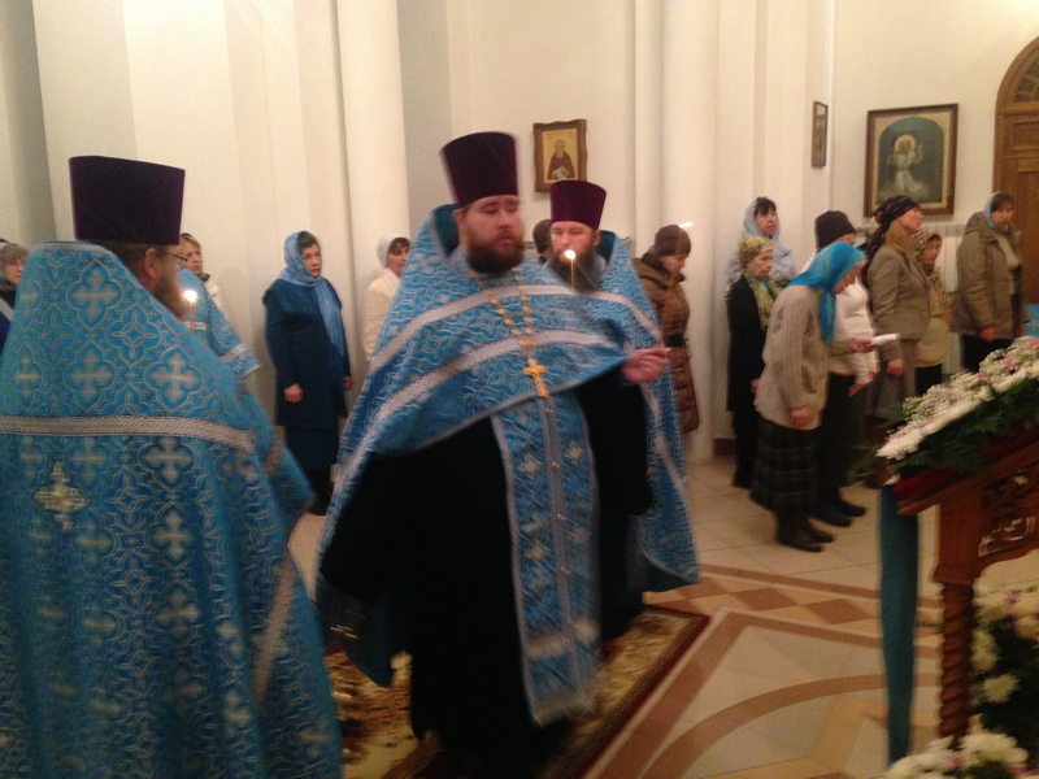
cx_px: 520
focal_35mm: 33
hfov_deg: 55.4
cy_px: 390
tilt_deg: -12.6
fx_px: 990
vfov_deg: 42.9
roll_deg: +1.5
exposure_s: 1/17
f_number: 2.4
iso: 400
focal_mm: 4.12
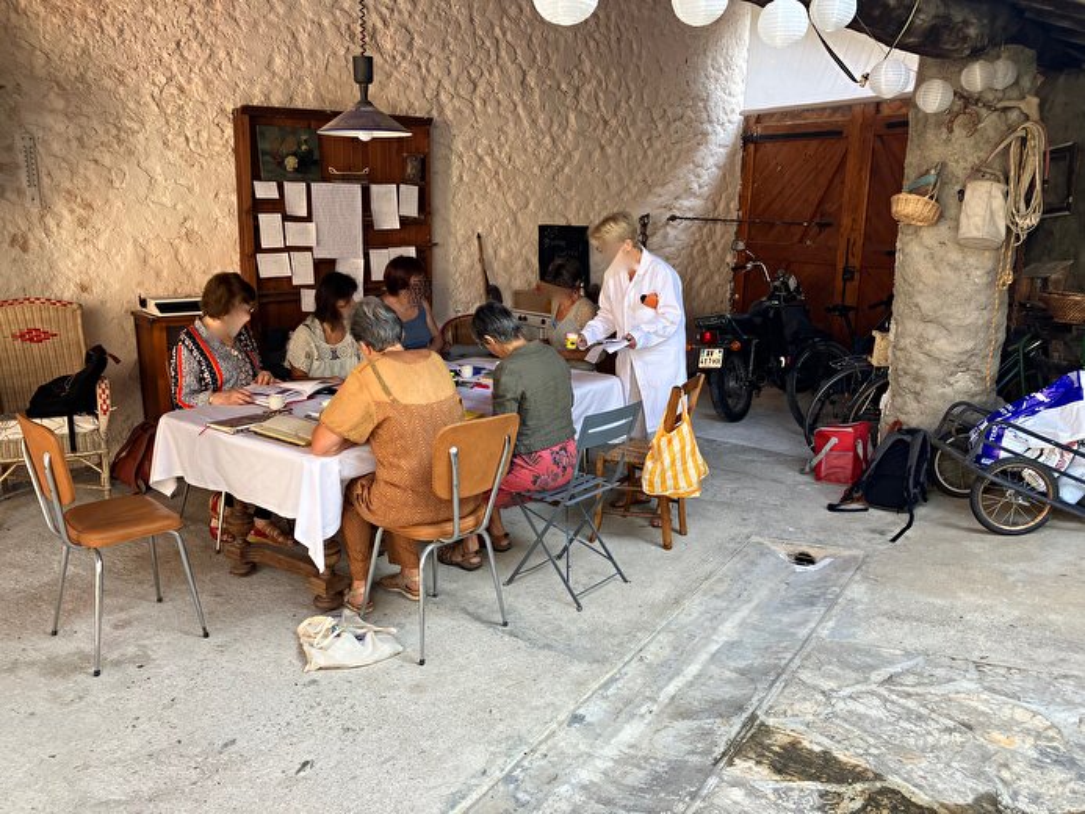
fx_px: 878
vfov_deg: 49.8
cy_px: 407
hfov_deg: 63.4
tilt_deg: -10.8
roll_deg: -1.7
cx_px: 542
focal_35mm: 28
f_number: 1.8
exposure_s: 1/119
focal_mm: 3.99
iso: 80
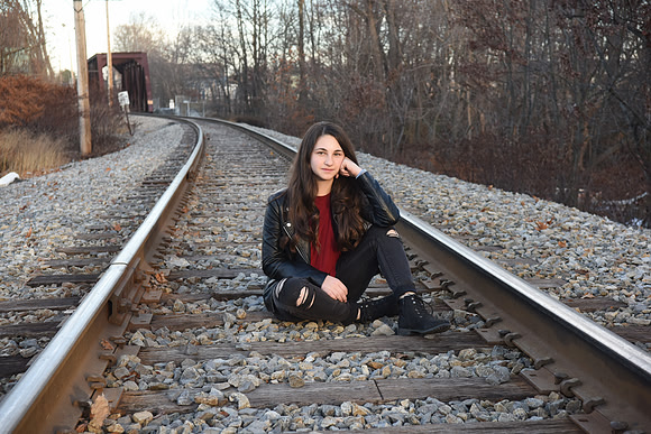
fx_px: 995
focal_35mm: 55
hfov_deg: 36.2
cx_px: 326
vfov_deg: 24.6
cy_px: 217
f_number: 7.1
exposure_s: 1/160
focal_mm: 55
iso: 640
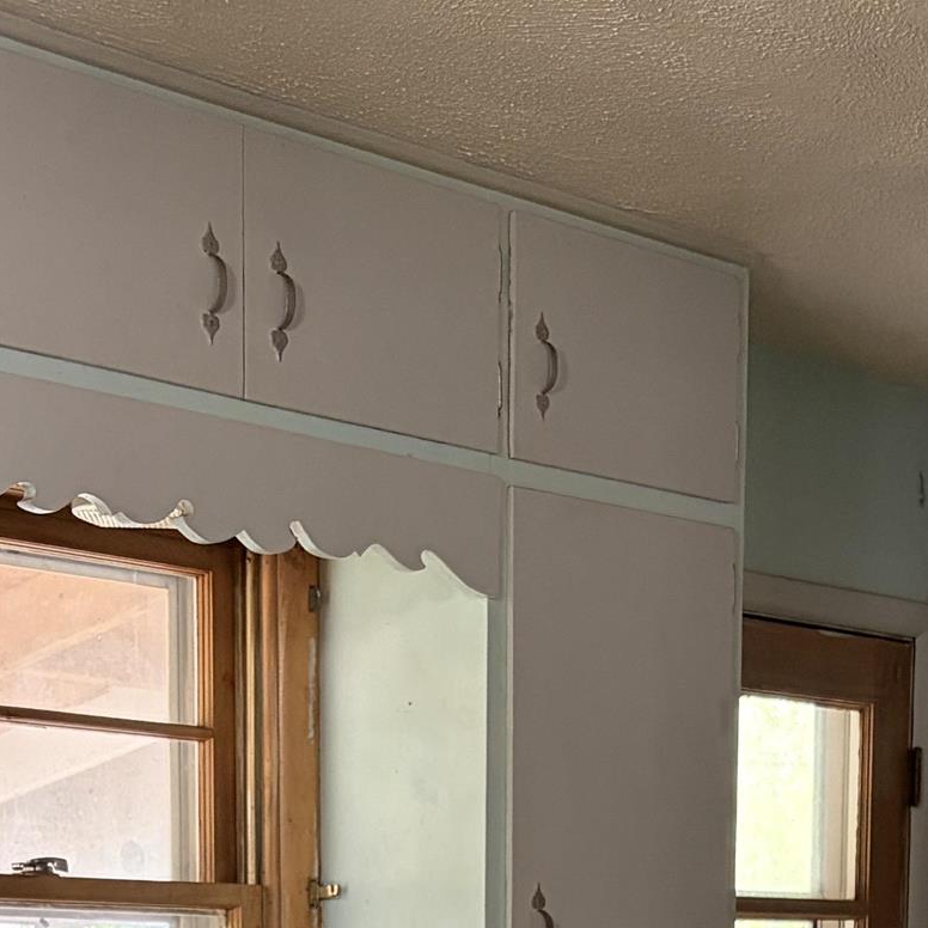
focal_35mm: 91
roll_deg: -0.1
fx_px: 2760
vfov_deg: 17.7
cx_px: 438
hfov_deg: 19.1
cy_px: 1244
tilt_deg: -4.2
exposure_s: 1/60
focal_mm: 5.96
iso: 320
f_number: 1.6
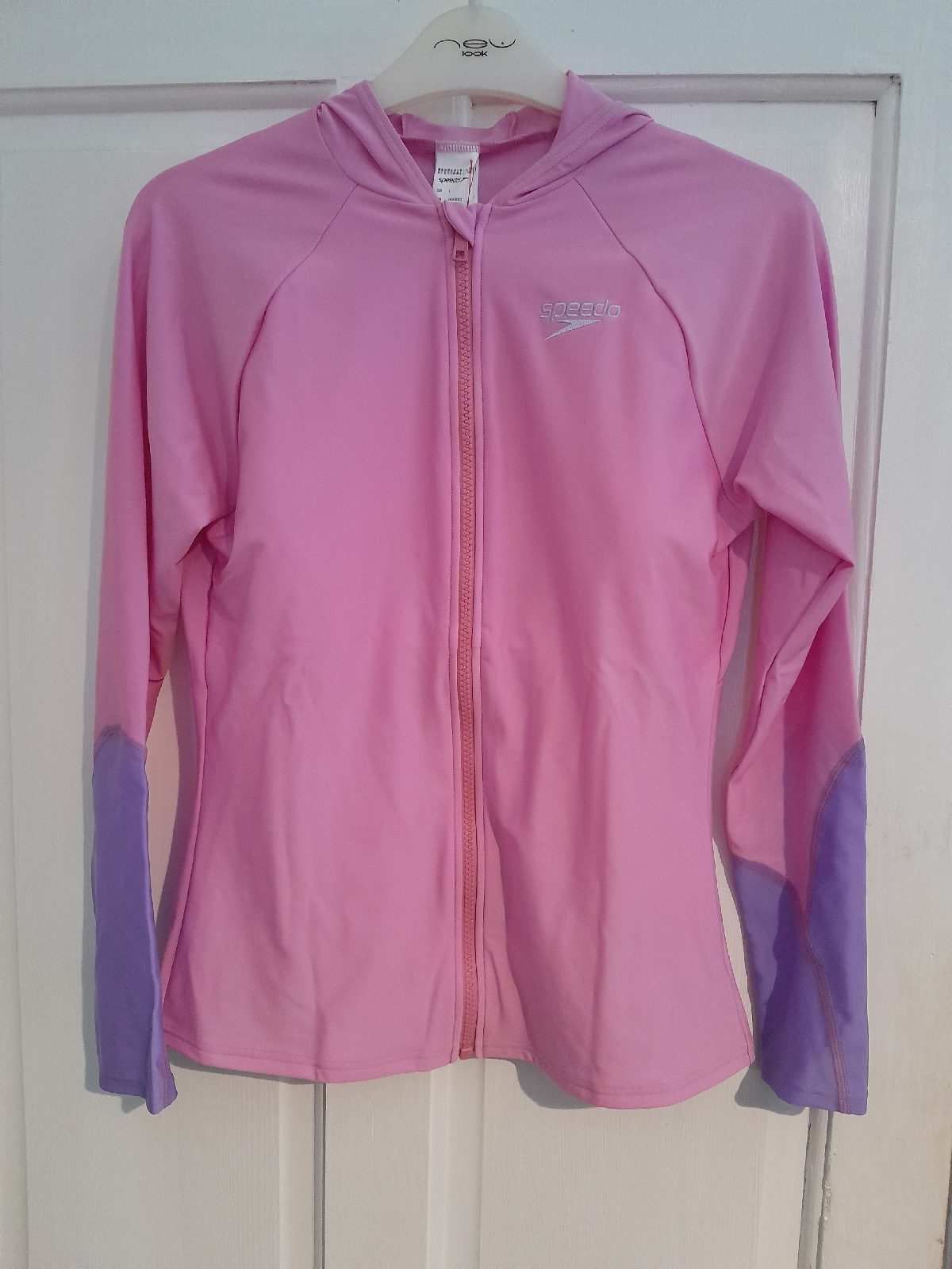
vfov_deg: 67.3
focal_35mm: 26
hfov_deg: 53.1
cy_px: 634
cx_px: 476
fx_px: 953
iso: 800
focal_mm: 3.98
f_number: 1.8
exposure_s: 1/25
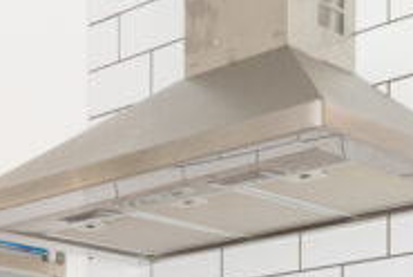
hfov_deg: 20.1
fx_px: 1161
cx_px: 261
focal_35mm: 101
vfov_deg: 12.4
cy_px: 505
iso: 100
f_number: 9
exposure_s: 1/4
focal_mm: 18
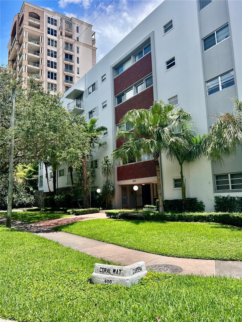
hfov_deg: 53.1
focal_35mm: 26
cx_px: 121
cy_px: 161
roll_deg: +1.7
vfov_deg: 67.3
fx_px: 242
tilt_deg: +8.6
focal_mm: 5.7
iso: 50
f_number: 1.5
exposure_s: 1/2994
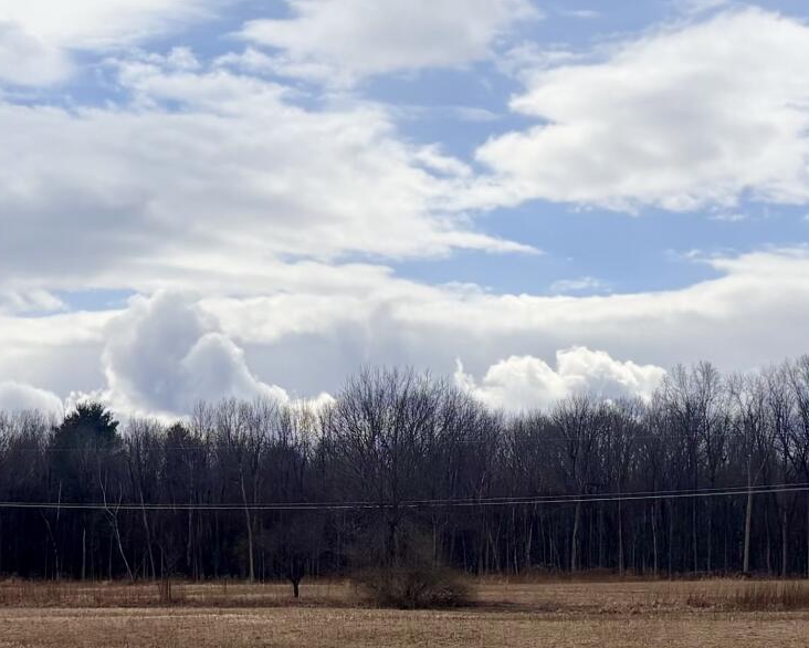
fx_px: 2491
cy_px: 360
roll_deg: -1.0
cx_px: 322
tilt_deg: +6.2
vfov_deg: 14.8
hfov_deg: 18.4
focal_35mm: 104
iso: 50
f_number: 1.6
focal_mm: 5.96
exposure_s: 1/12195
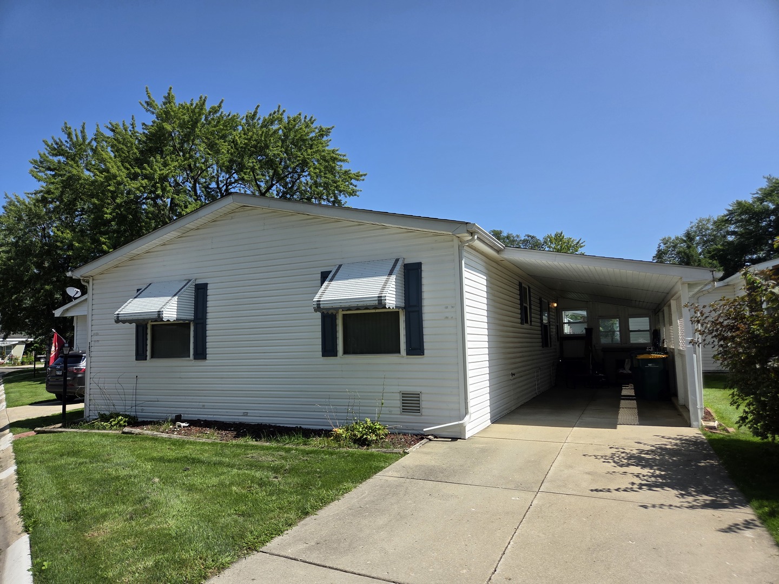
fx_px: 518
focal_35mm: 23
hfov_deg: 73.9
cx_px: 390
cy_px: 292
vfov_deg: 58.9
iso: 80
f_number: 1.8
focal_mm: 5.4
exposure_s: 1/5004
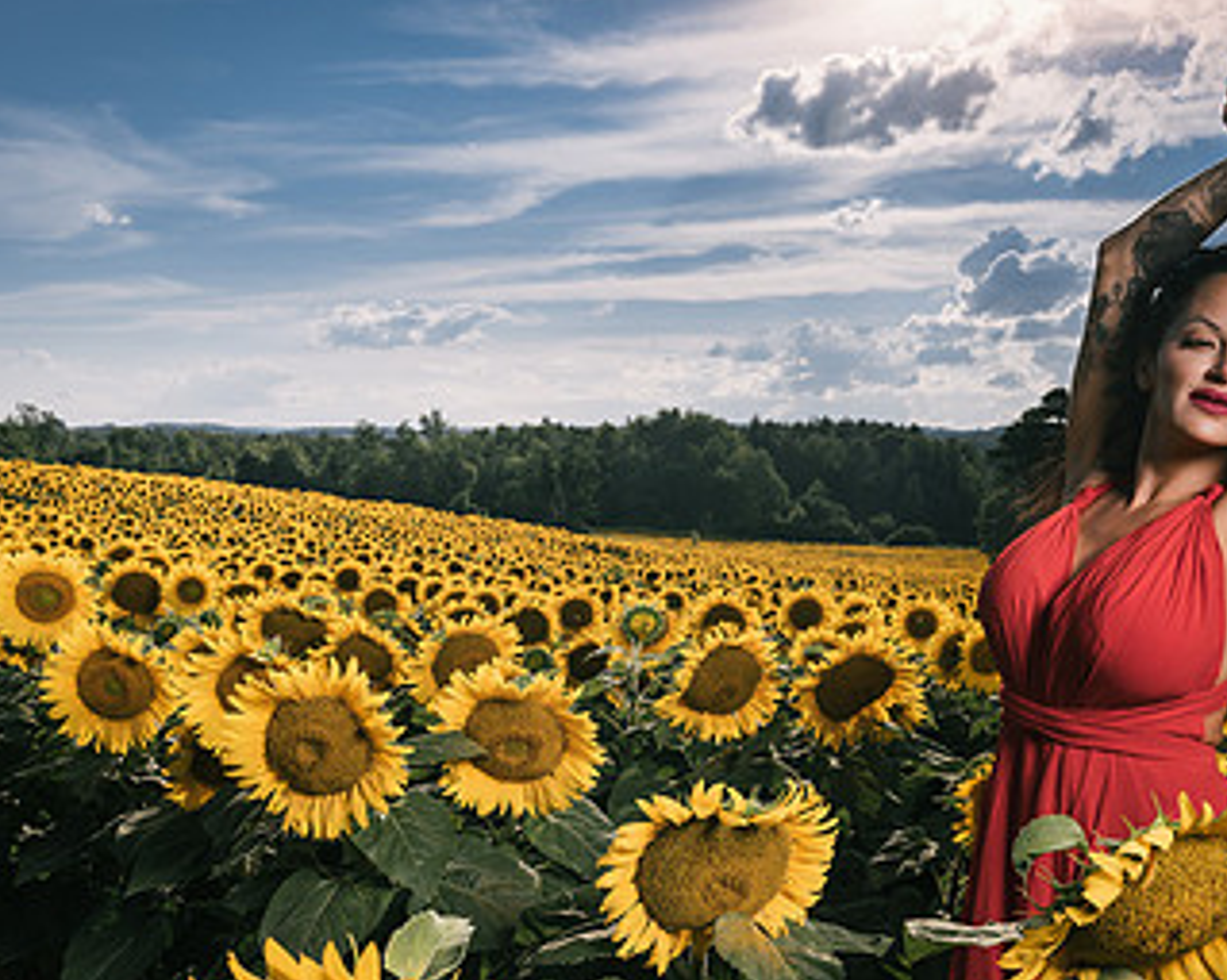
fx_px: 1488
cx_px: 673
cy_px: 667
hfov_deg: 44.7
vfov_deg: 36.0
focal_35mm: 41
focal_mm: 24
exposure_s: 1/200
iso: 64
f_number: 7.1
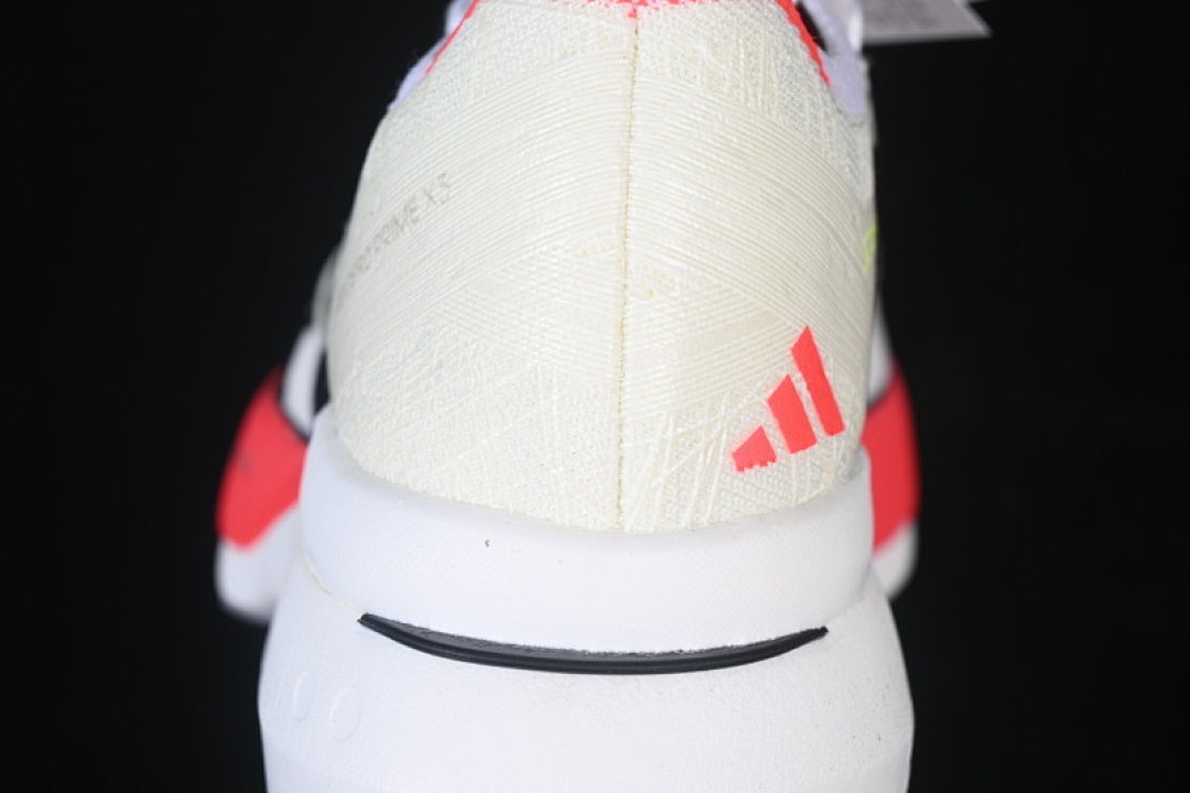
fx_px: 2479
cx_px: 595
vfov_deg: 18.2
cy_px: 396
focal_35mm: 75
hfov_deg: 27.0
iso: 160
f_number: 7.1
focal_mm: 50
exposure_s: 1/80
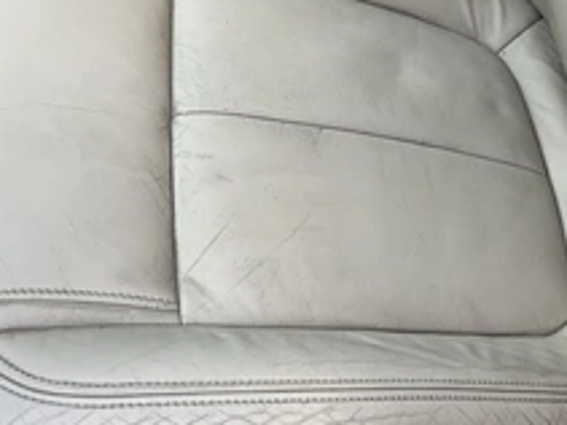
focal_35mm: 55
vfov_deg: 26.5
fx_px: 900
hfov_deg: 35.0
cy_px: 207
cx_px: 288
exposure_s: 1/173
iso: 20
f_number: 1.8
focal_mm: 3
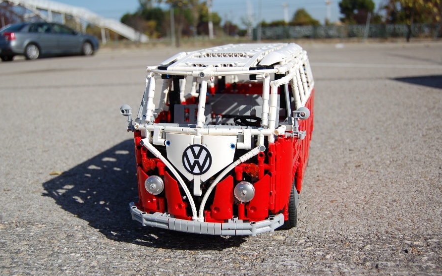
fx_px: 446
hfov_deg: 52.8
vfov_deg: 34.4
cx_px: 221
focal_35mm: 37
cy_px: 137
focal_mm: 24
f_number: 4
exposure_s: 1/2000
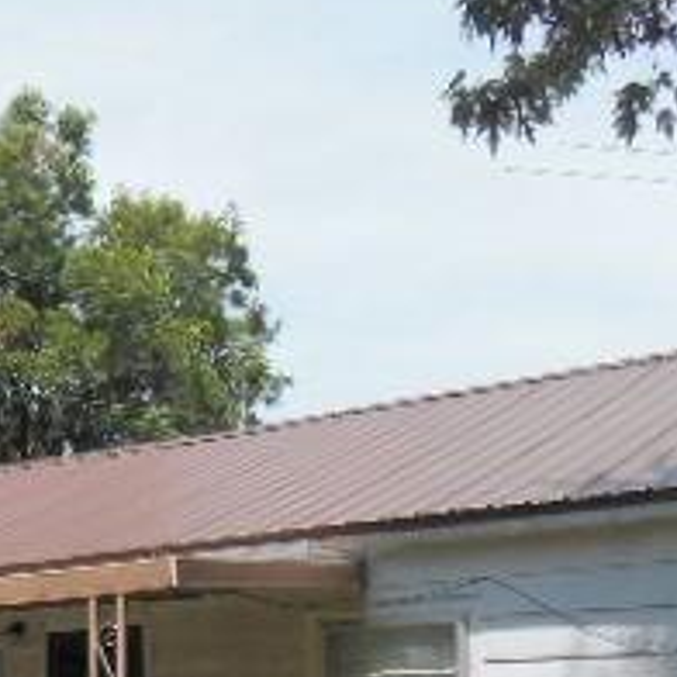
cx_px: -121
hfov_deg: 21.5
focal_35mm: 75
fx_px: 1660
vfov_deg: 22.2
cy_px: 677
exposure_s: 1/640
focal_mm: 4.7
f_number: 3.4
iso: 80
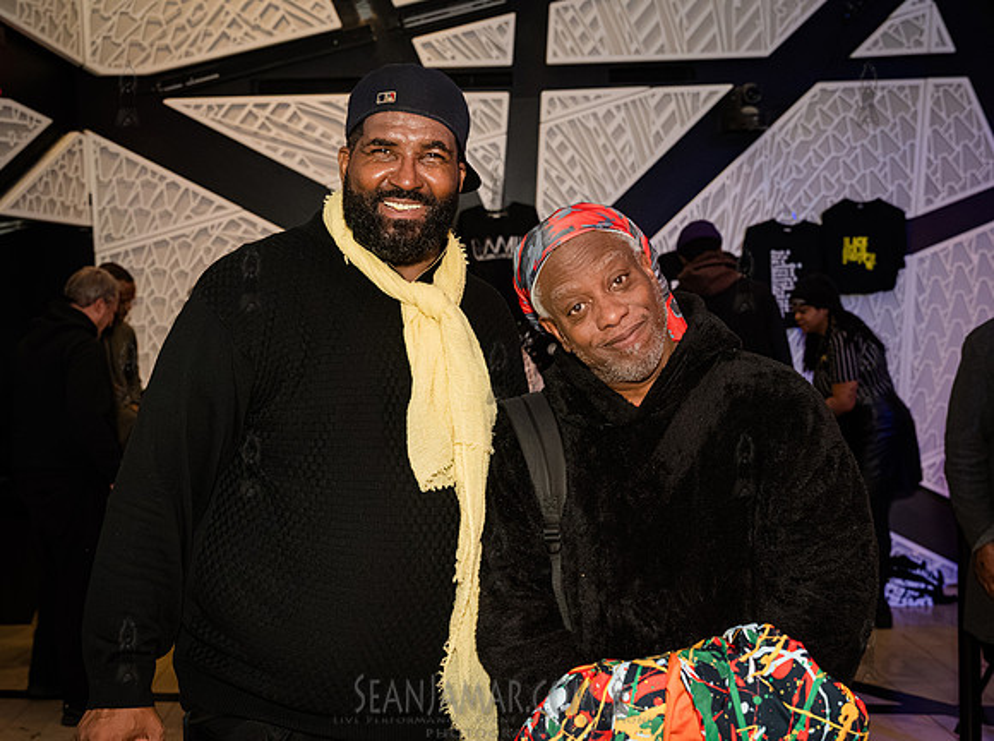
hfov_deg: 44.8
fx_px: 1205
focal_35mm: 42
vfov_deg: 34.1
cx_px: 461
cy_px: 404
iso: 10000
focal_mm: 35
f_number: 3.5
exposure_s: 1/400
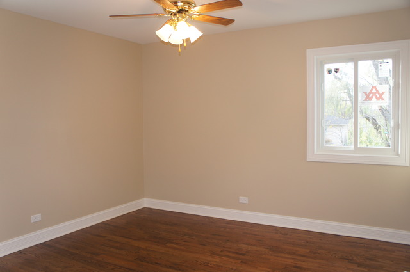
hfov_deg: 62.0
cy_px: 136
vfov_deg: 43.5
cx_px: 205
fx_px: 341
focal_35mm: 30
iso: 400
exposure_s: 1/60
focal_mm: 20
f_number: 4
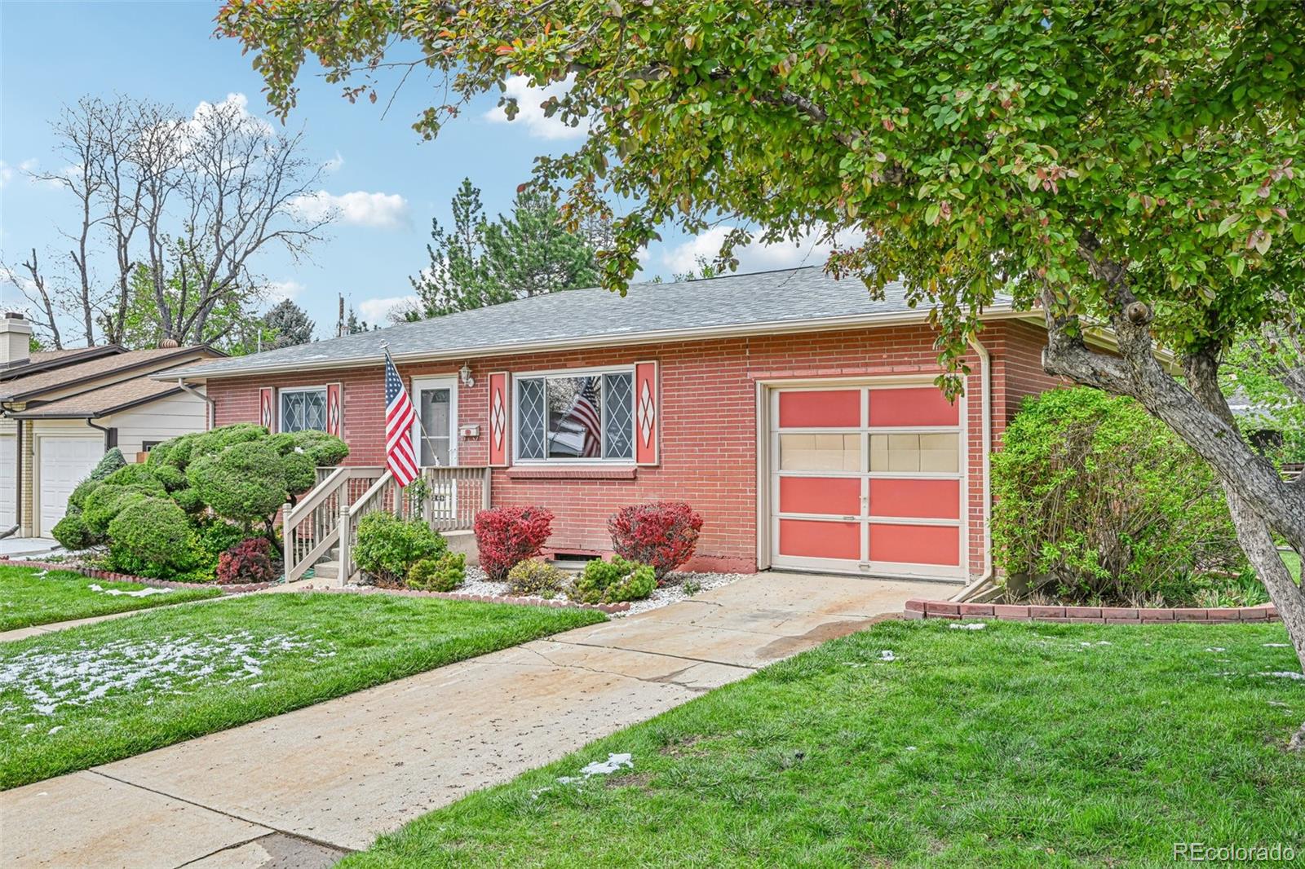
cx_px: 652
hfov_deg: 61.9
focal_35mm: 30
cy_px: 434
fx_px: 1087
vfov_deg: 43.6
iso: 100
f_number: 11
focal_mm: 30
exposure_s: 1/30
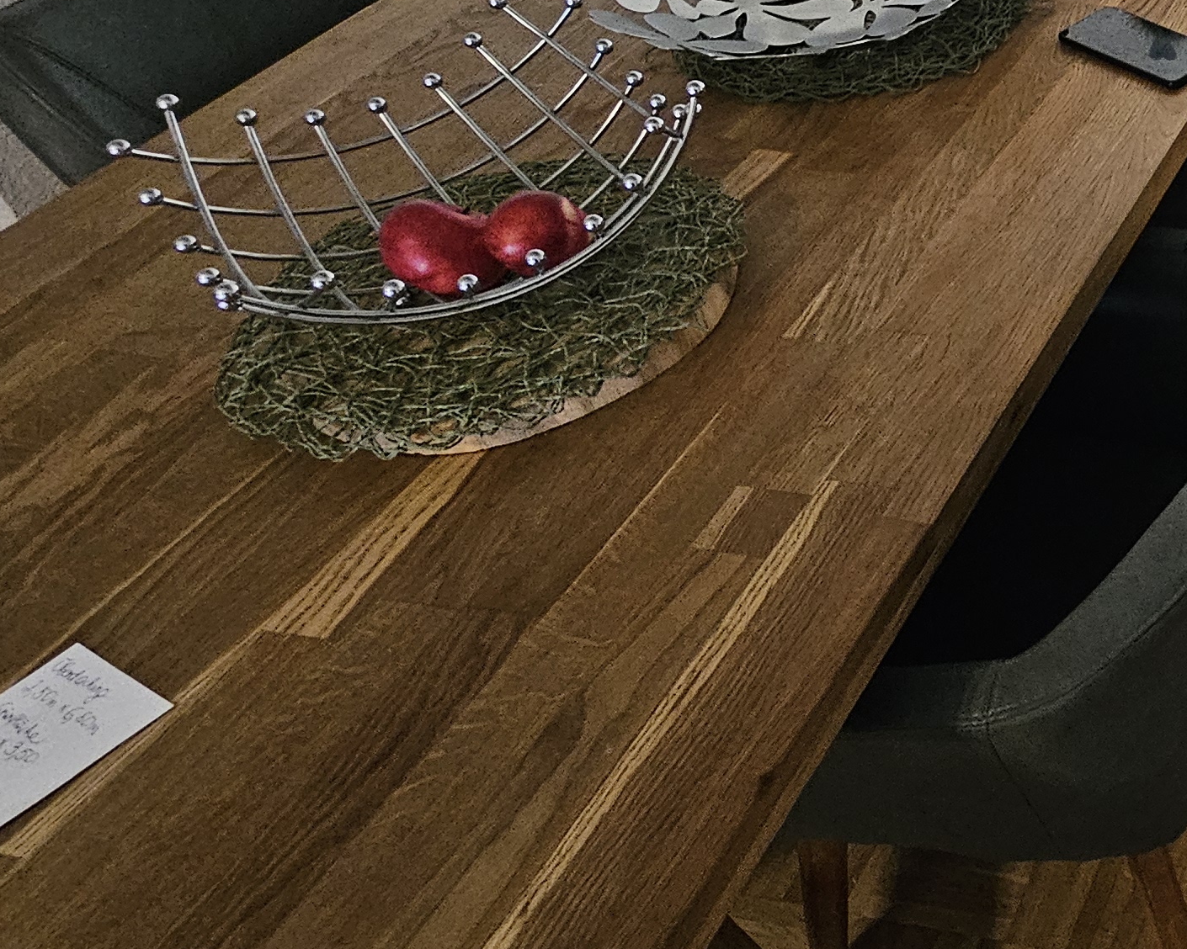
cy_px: 253
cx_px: 1516
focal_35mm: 36
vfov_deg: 40.2
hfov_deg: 35.6
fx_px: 1265
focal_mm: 2.2
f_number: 2.2
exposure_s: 1/50
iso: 320
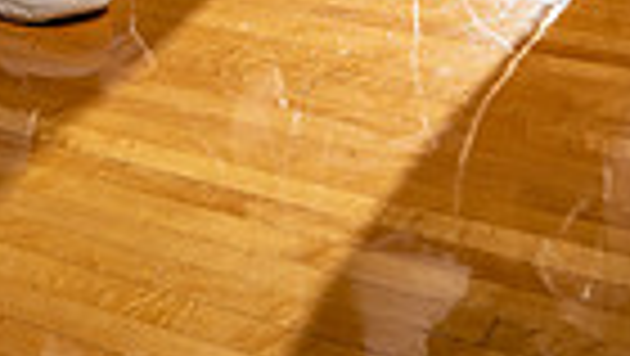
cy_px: -595
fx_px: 1354
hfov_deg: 26.1
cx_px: 414
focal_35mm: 81
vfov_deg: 11.4
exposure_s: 1/200
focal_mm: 24
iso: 320
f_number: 7.1
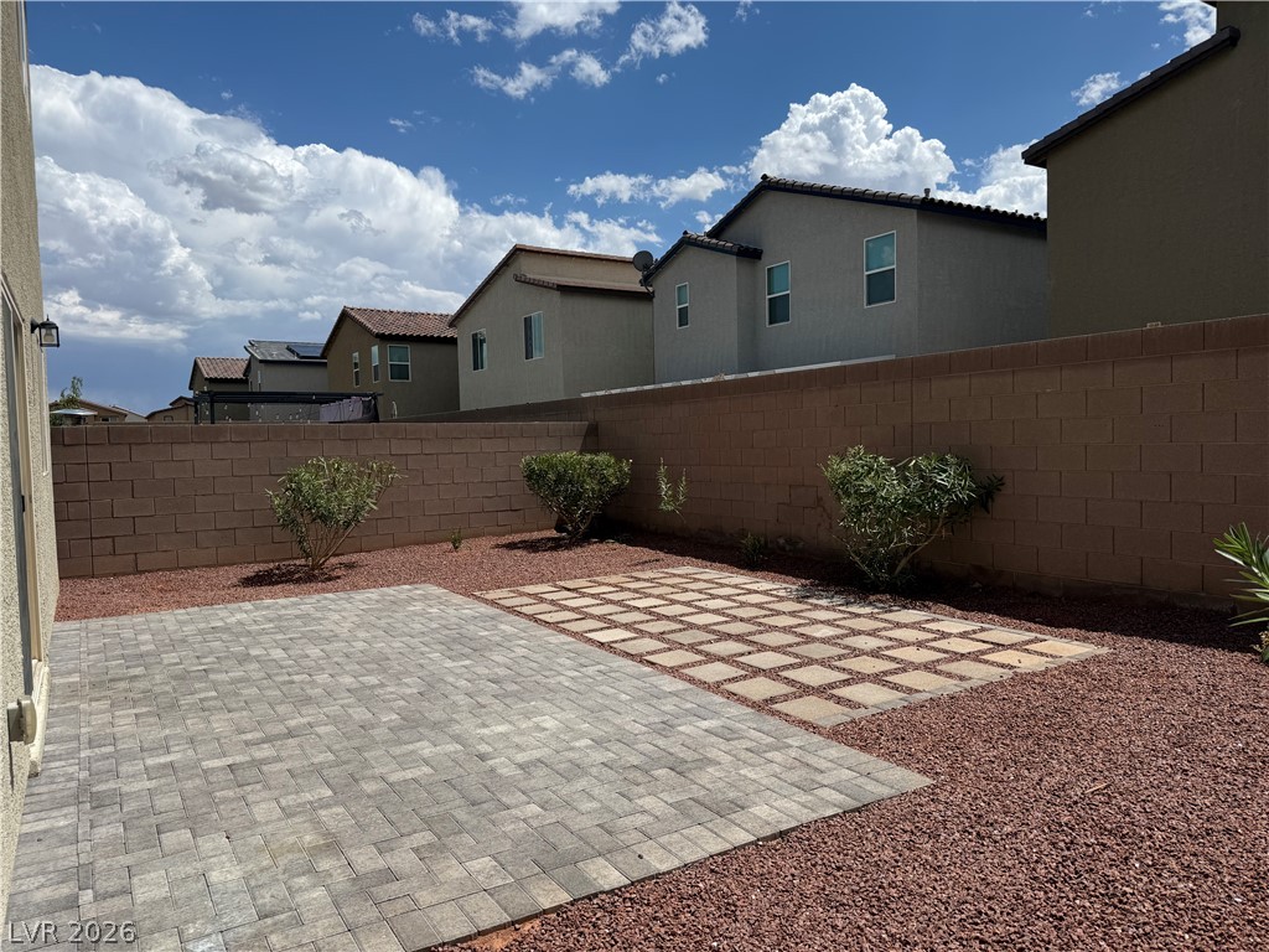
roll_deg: +0.9
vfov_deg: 56.8
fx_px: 880
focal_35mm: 24
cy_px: 476
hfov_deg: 71.6
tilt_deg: -2.1
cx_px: 634
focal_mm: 6.76
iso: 80
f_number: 1.78
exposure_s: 1/9091
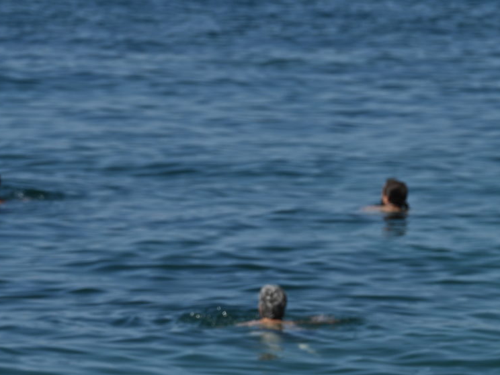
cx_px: 259
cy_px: 471
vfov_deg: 2.2
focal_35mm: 662
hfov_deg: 3.0
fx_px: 9562
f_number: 5.6
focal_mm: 200
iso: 100
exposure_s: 1/1000
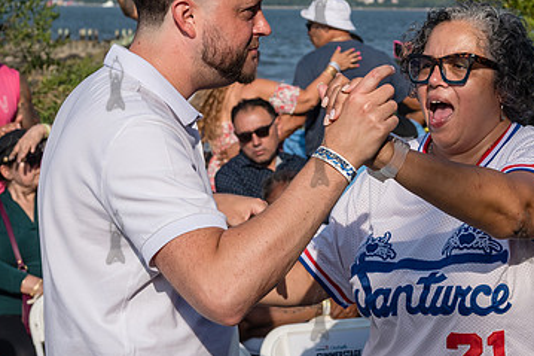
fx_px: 1245
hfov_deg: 24.1
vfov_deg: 16.2
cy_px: 105
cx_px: 328
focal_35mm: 84
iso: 500
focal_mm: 40
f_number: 5
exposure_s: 1/4000
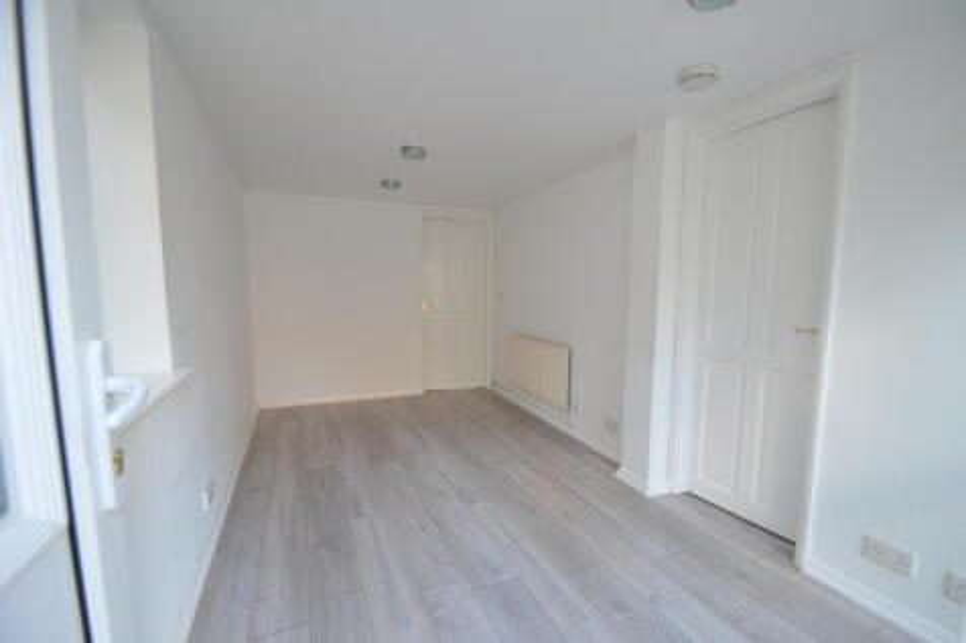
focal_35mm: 15
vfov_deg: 77.3
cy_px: 322
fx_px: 402
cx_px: 483
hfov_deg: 100.4
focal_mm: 10
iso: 400
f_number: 4
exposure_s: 1/60
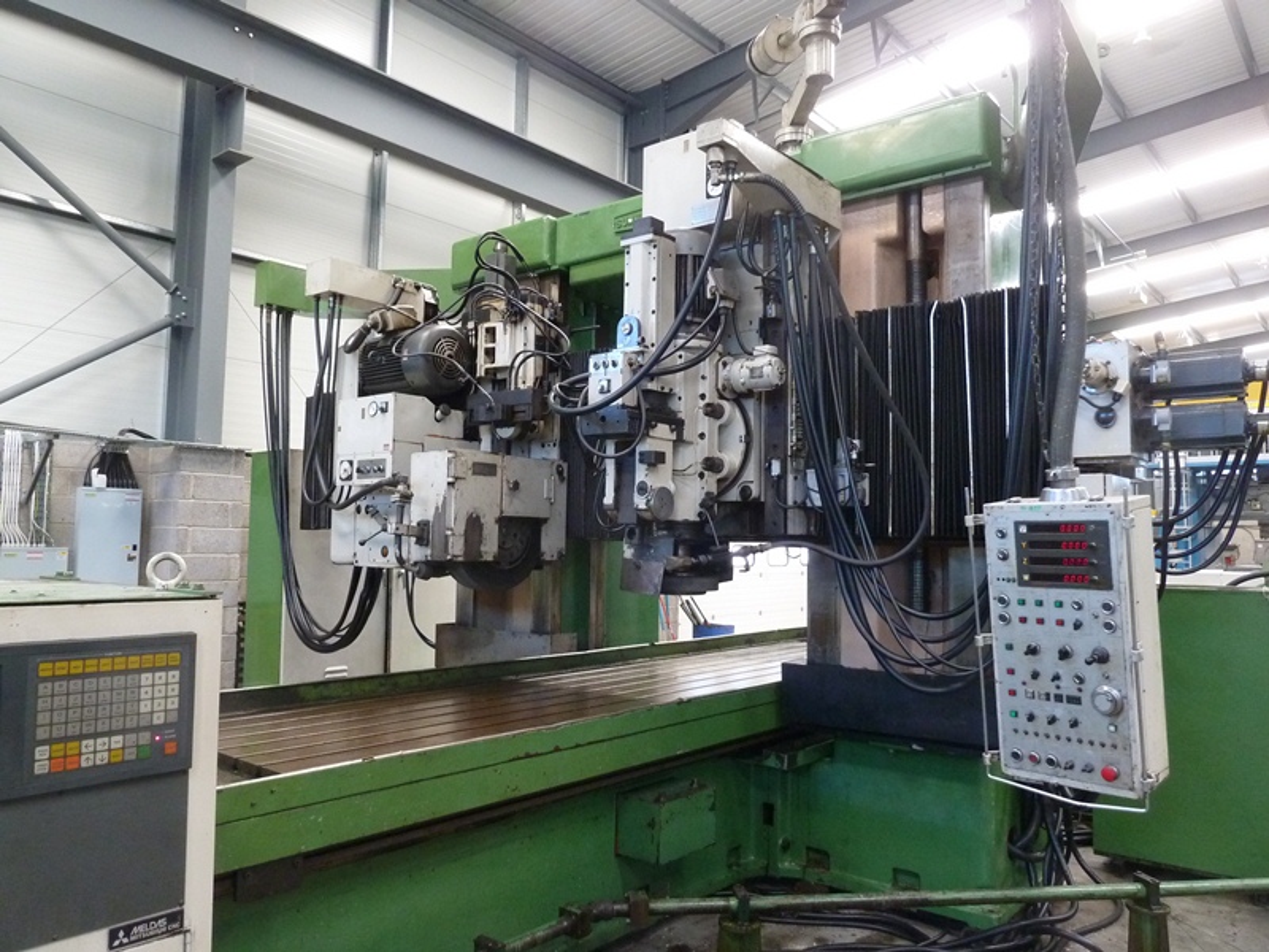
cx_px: 634
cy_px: 476
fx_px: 916
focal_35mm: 25
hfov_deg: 69.4
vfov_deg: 54.9
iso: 400
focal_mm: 4.1
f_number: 3.3
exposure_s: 1/20
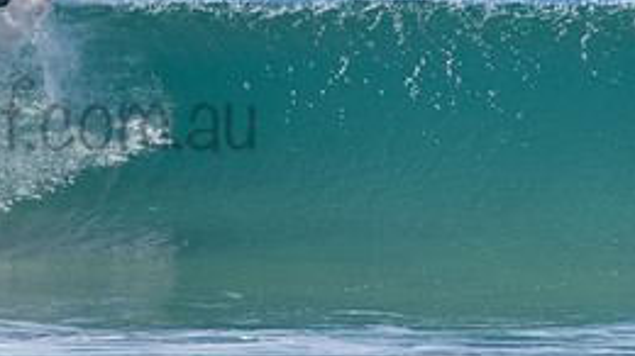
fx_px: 19692
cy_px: 94
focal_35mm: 1170
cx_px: -2
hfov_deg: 1.8
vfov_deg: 1.0
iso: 180
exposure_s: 1/2000
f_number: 5.6
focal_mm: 500
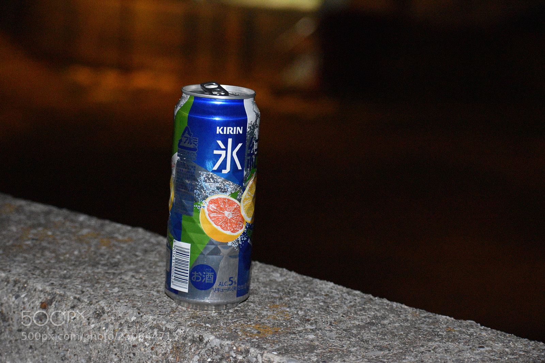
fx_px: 1589
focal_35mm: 105
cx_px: 272
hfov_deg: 19.5
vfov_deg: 13.0
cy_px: 182
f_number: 4.5
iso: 6400
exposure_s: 1/60
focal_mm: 70
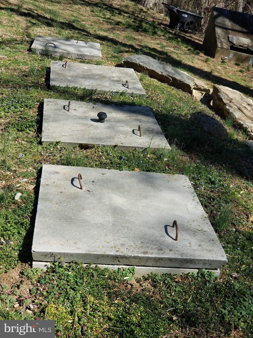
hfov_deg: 28.0
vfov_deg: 36.8
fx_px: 507
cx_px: 126
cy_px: 169
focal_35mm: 52
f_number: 2.4
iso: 25
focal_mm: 6
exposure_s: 1/692
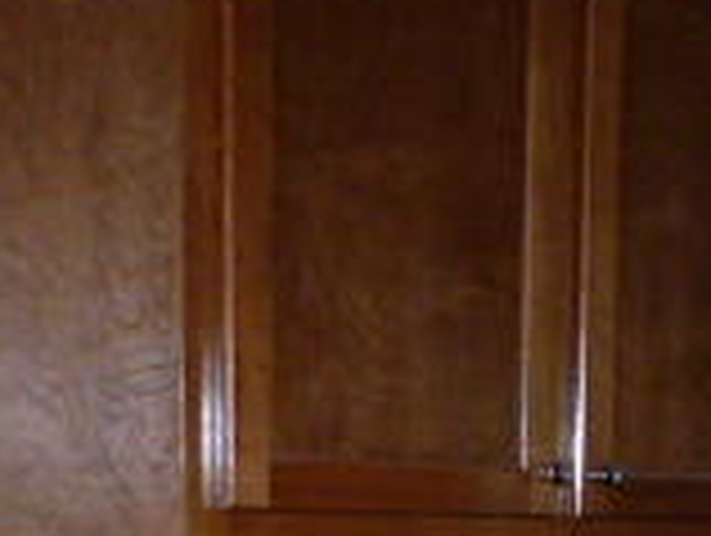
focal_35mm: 97
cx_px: 963
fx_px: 1995
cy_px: 905
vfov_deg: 13.9
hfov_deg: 18.6
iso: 320
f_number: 3.3
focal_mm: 4.3
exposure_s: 1/60
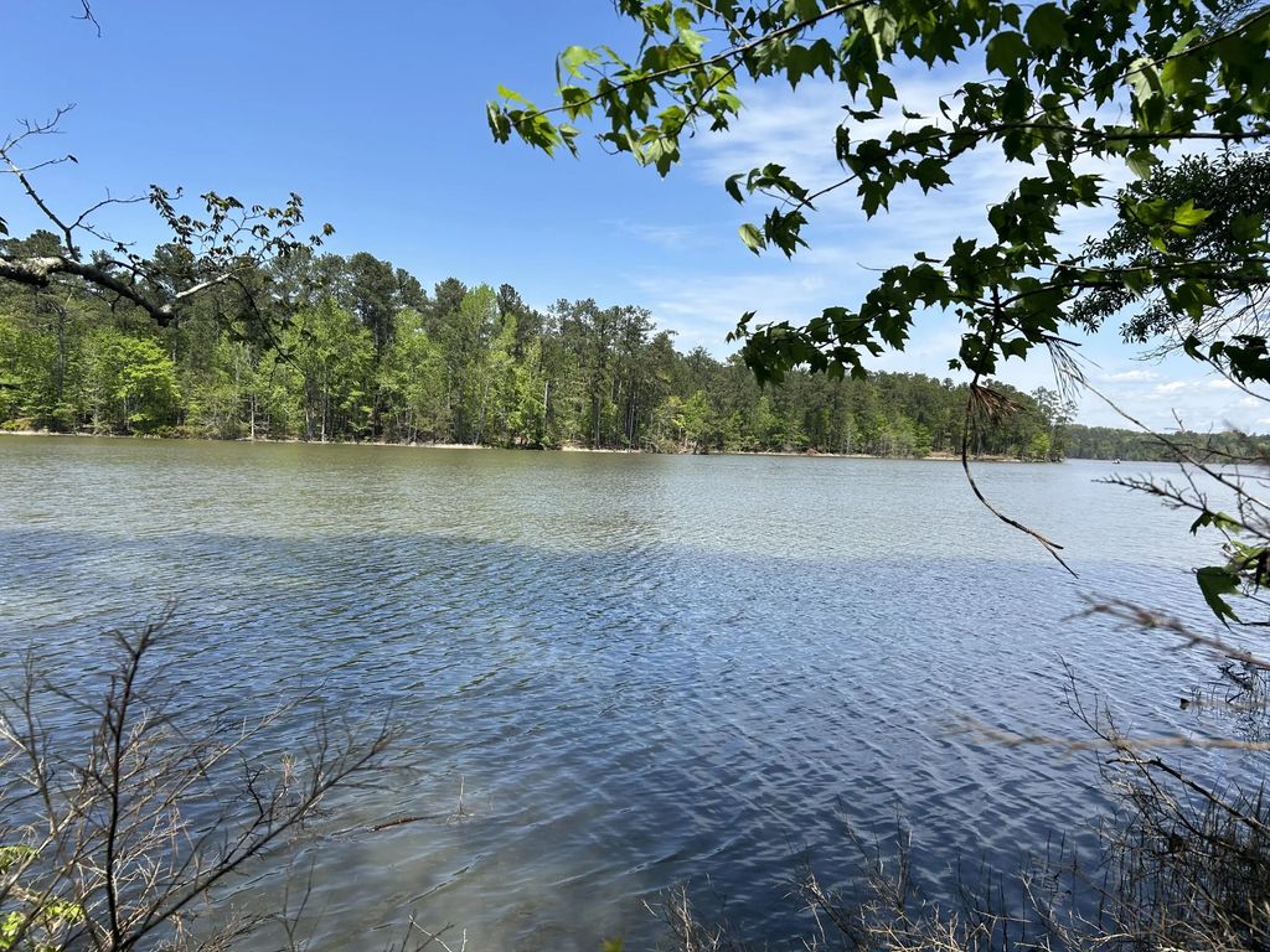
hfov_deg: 67.3
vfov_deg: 53.1
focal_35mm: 26
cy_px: 476
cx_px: 635
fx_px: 954
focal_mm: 5.7
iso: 50
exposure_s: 1/3257
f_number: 1.5
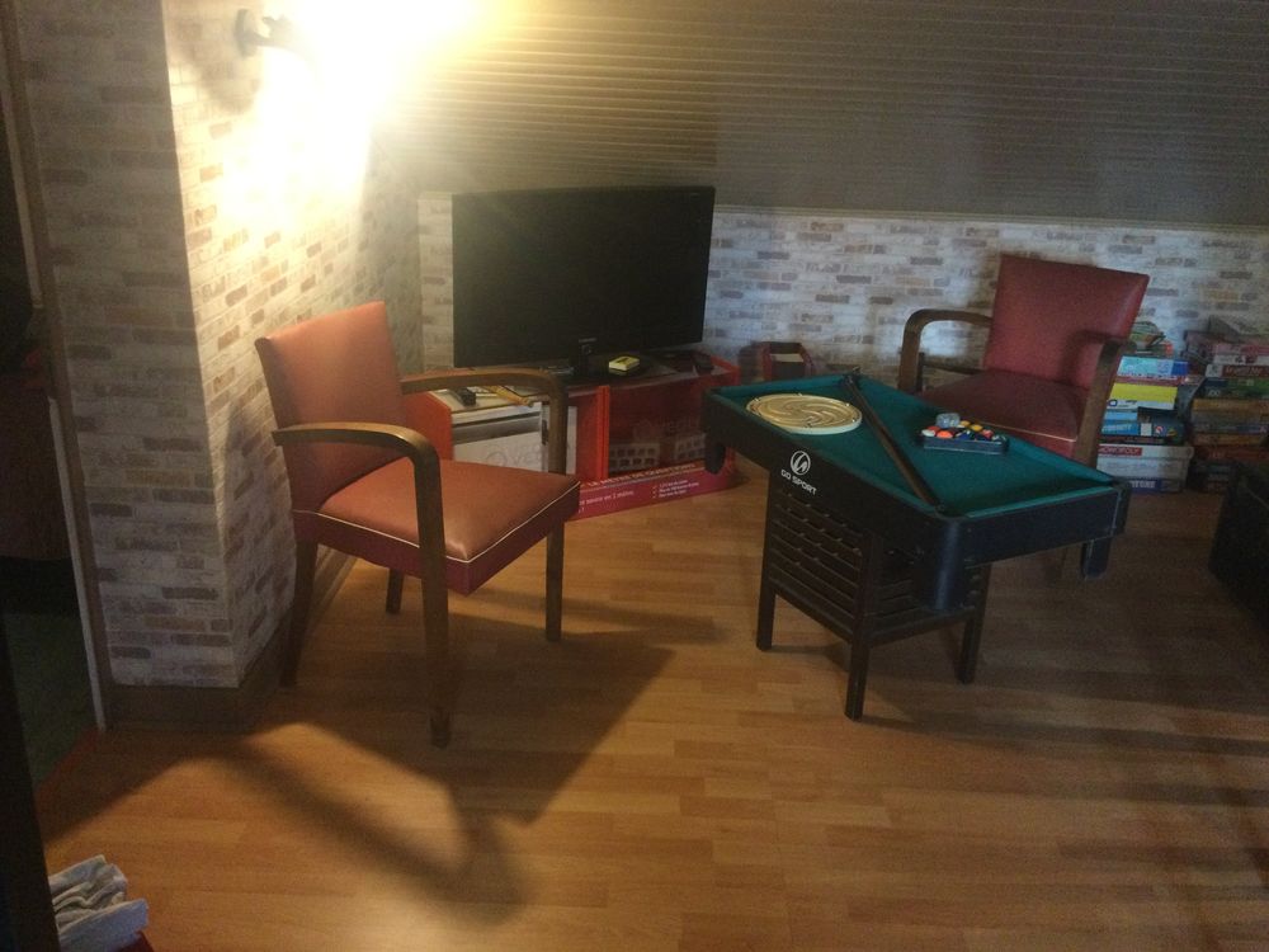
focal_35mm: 31
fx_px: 1136
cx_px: 634
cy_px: 476
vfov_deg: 45.4
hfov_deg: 58.4
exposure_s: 1/17
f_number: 2.4
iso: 250
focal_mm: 3.3
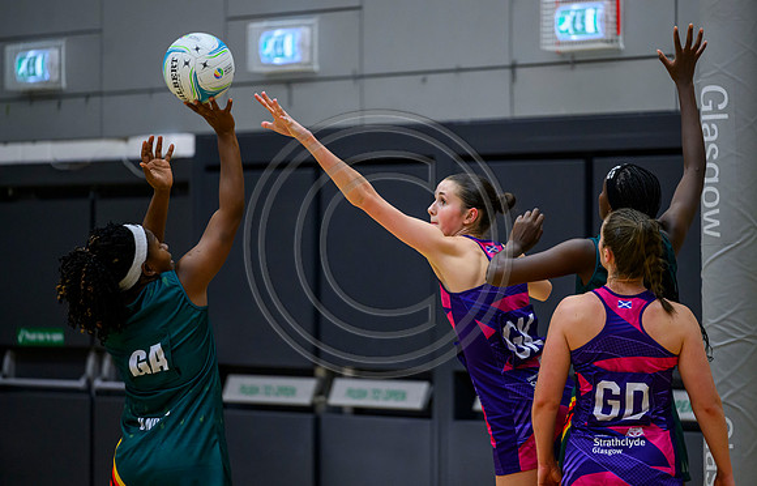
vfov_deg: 6.0
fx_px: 4650
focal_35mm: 224
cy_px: 207
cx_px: 419
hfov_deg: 9.3
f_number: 2.8
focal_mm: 200
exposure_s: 1/1000
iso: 4000
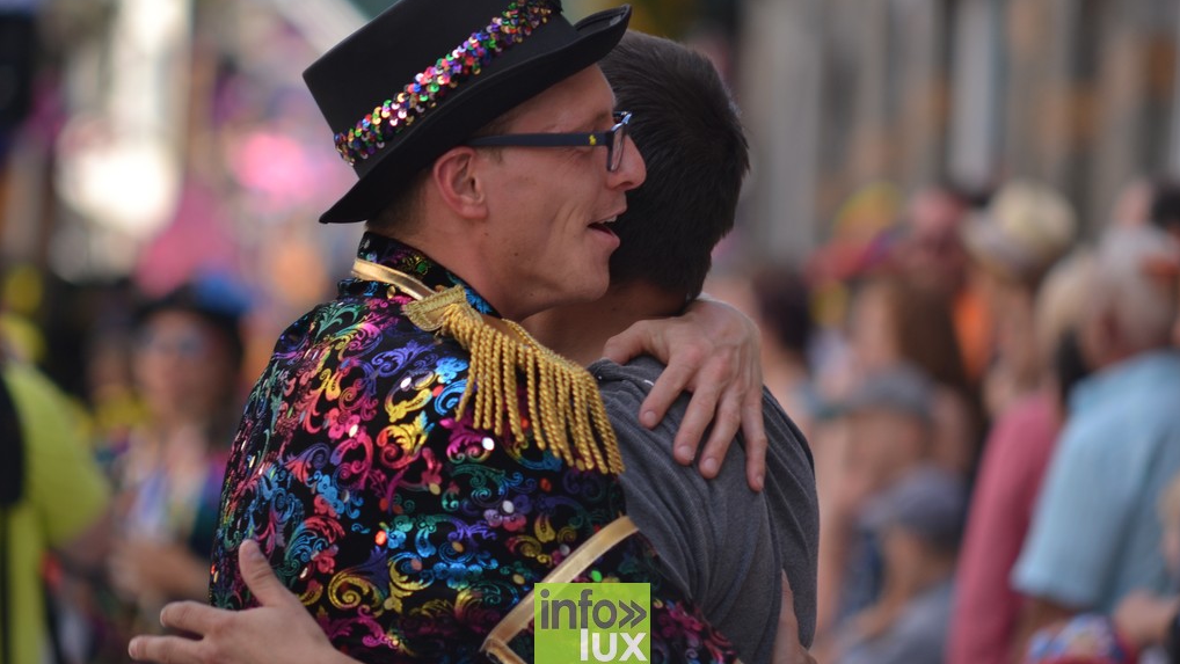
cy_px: 281
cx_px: 592
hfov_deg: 9.1
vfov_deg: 5.1
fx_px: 7417
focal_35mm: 237
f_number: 2.8
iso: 100
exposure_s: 1/500
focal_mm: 150
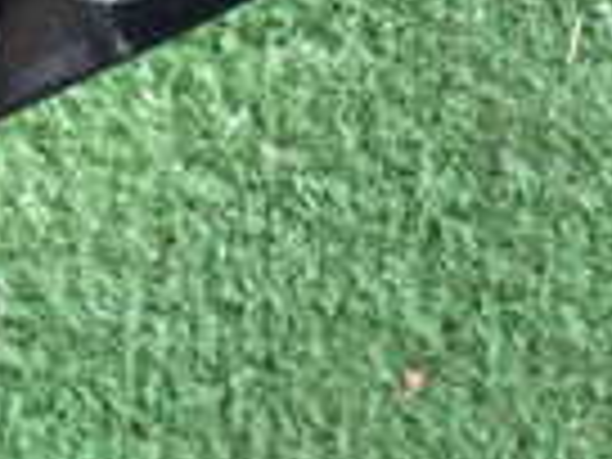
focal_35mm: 168
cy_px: -364
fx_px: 2970
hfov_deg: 11.7
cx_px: 423
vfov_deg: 8.5
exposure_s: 1/25
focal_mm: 6.83
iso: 800
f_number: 2.7
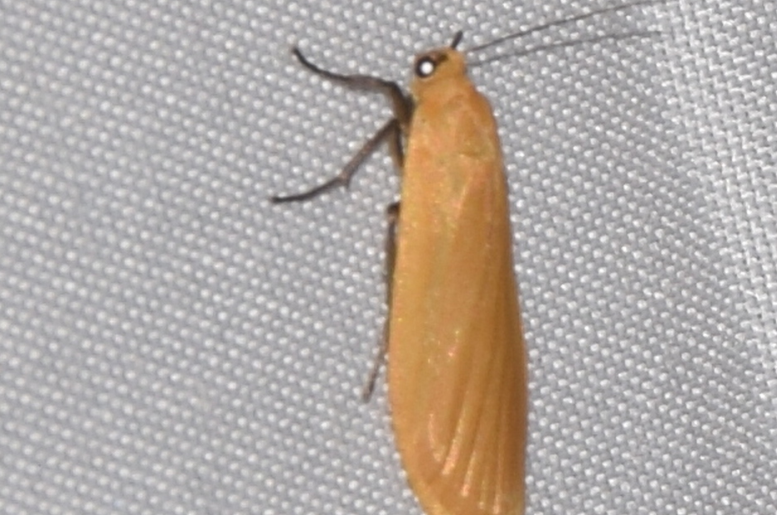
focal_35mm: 218
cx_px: 388
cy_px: 255
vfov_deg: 6.3
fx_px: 4696
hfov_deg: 9.5
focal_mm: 140
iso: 100
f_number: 13
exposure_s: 1/160
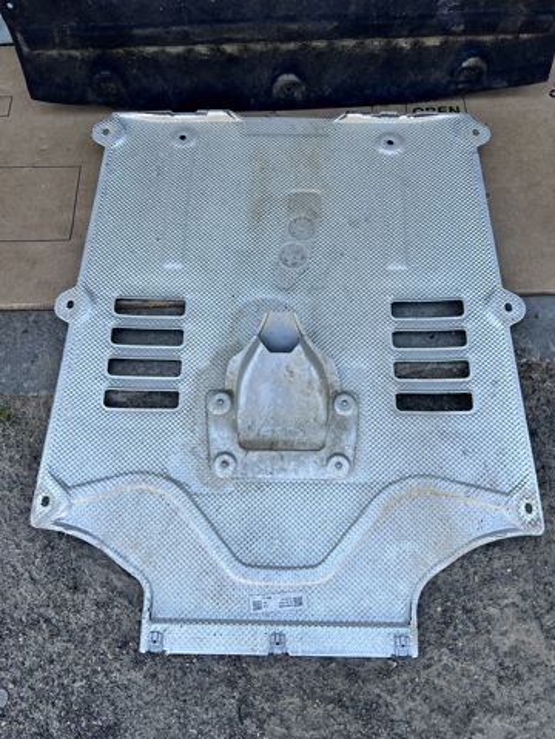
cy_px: 370
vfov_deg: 67.3
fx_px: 556
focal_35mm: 26
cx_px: 278
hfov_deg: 53.1
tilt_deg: -66.3
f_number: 1.5
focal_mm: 5.7
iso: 50
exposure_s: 1/909
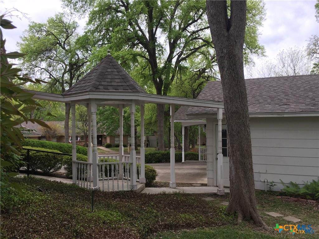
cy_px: 120
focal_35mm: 29
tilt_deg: +1.1
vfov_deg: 48.2
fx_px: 267
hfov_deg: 61.7
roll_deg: -0.8
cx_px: 160
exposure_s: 1/416
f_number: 2.2
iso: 32
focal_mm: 4.15
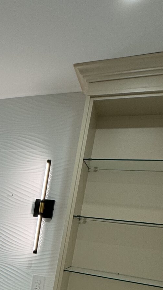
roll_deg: -6.5
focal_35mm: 44
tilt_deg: -7.9
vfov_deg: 42.2
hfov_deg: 22.9
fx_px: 338
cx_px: -69
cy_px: 266
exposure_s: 1/120
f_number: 2.2
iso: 80
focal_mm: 2.22
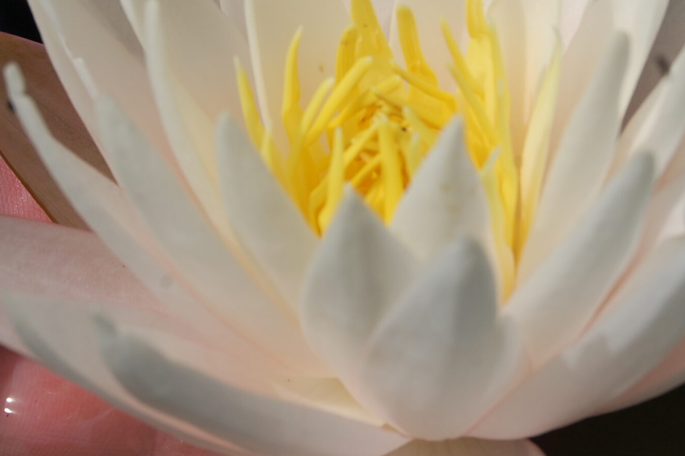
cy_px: 141
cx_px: 391
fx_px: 3003
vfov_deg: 8.7
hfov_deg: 13.0
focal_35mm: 158
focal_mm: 55
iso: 200
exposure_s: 1/500
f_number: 11
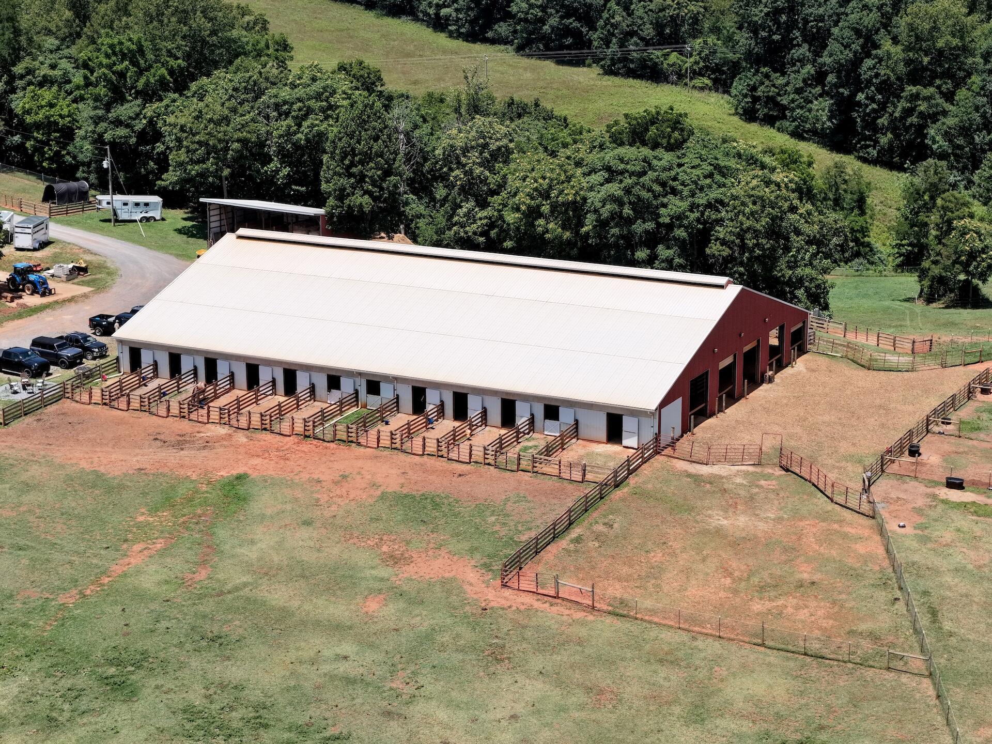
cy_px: 372
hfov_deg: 27.8
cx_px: 496
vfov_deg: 21.0
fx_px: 2006
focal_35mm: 70
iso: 200
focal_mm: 19.35
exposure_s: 1/1600
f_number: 2.8
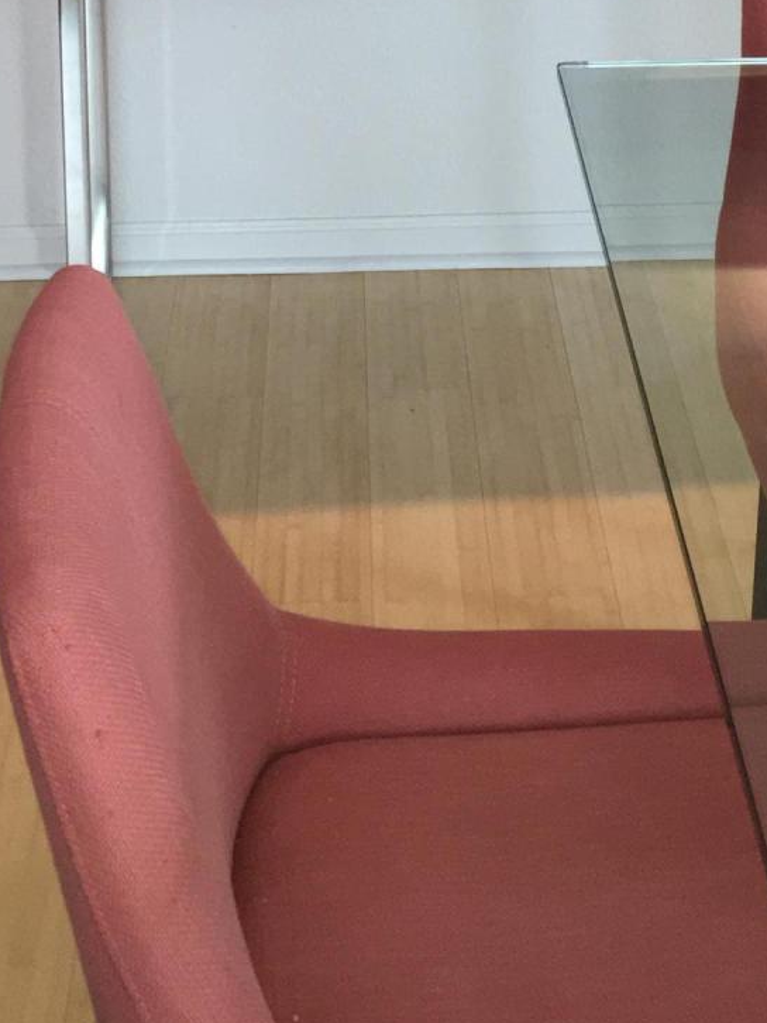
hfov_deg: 18.4
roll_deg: +3.1
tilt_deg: -9.4
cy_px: -370
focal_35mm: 80
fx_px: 2363
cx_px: 391
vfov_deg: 21.6
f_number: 2.2
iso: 64
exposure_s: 1/30
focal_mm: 4.15
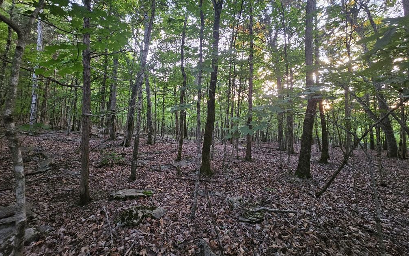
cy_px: 108
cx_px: 202
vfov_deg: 78.1
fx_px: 156
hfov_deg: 105.3
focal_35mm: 14
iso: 800
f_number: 2.2
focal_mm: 2.2
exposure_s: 1/24
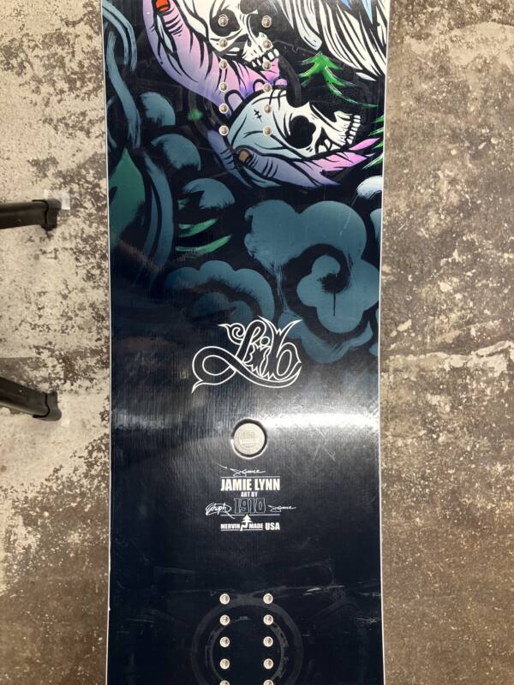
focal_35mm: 28
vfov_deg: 63.4
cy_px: 342
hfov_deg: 49.7
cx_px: 257
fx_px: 554
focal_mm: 3.99
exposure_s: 1/50
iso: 125
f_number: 1.8
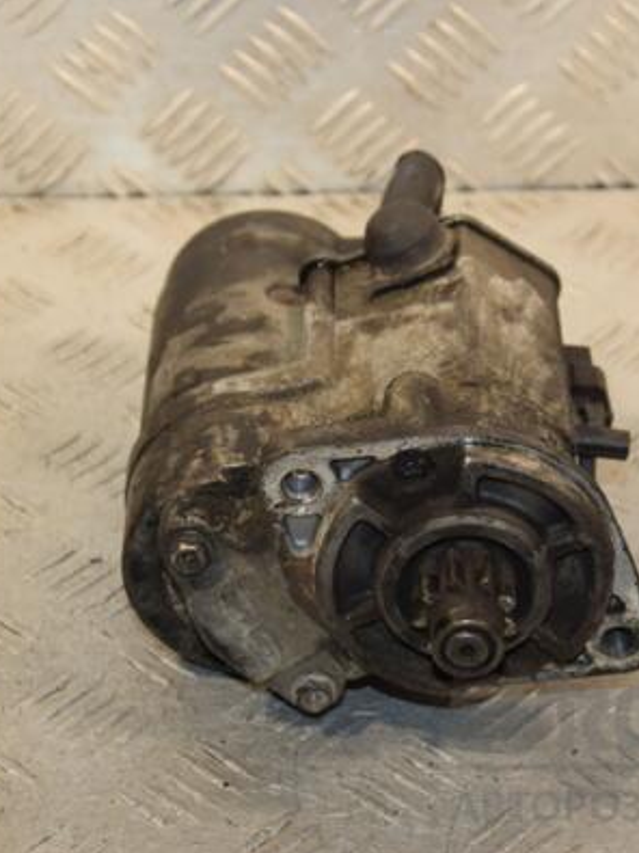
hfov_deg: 13.0
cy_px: 430
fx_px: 2807
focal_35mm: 114
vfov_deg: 17.3
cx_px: 410
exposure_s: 1/200
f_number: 5.6
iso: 800
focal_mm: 52
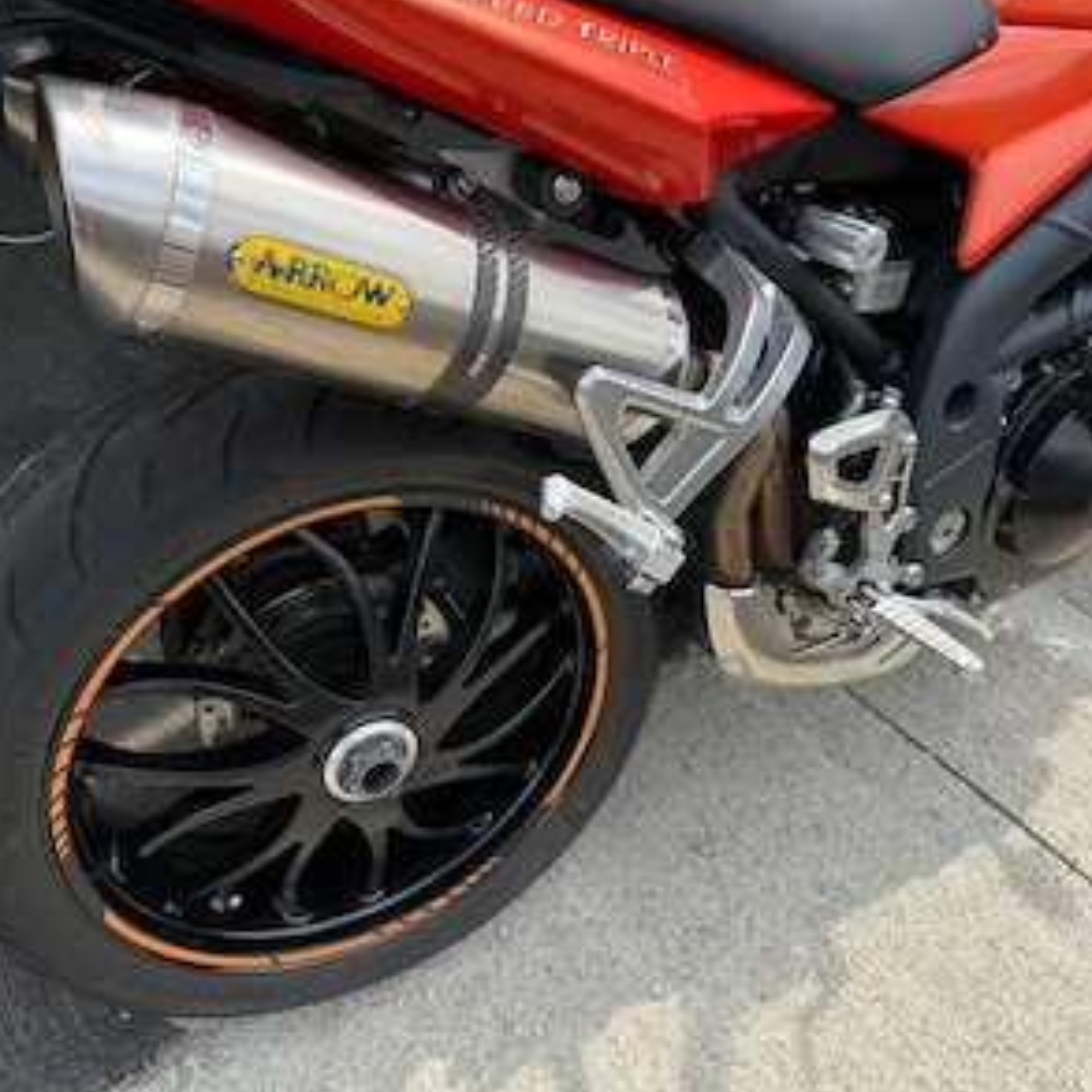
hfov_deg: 55.6
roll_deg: -2.2
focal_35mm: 29
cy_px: 499
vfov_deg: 55.6
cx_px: 544
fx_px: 1035
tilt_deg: -43.7
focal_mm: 6.76
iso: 80
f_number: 1.78
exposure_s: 1/1385
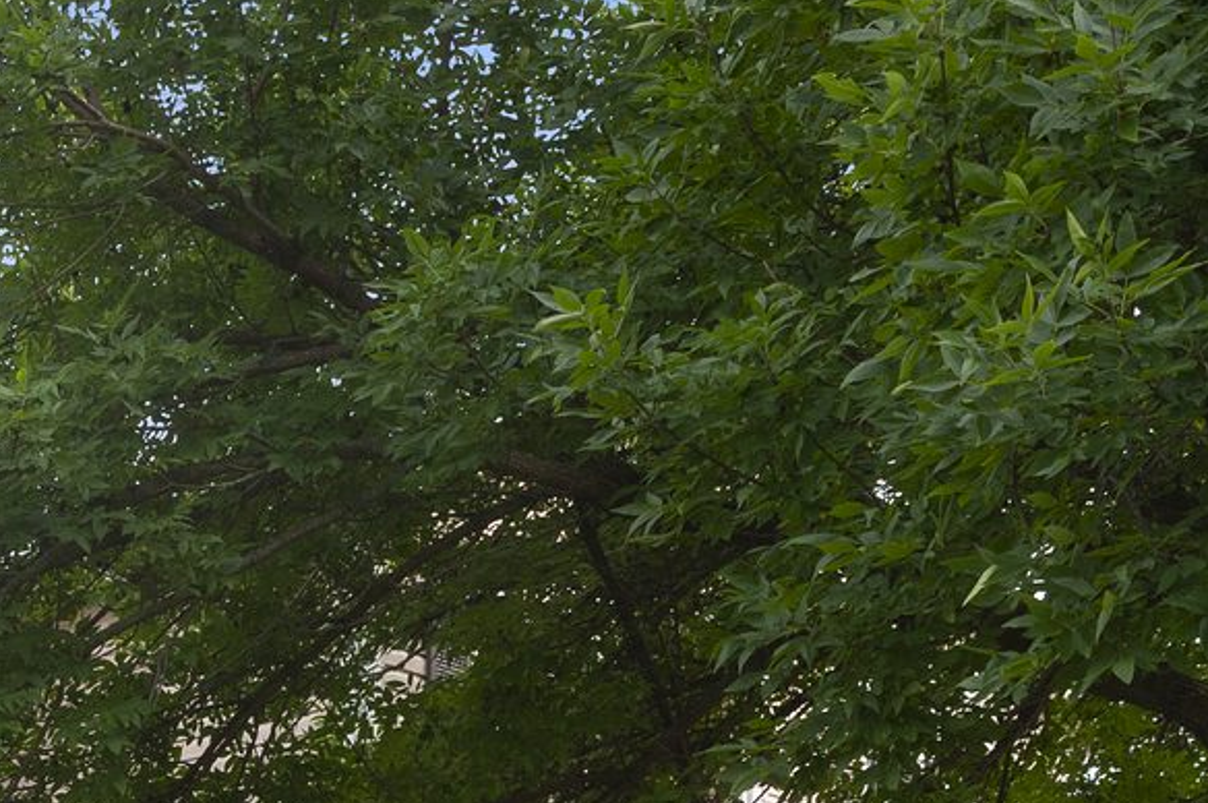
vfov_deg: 15.0
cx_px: -150
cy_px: 873
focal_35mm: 89
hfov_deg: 21.6
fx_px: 2983
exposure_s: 1/400
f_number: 8
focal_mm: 32
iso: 400
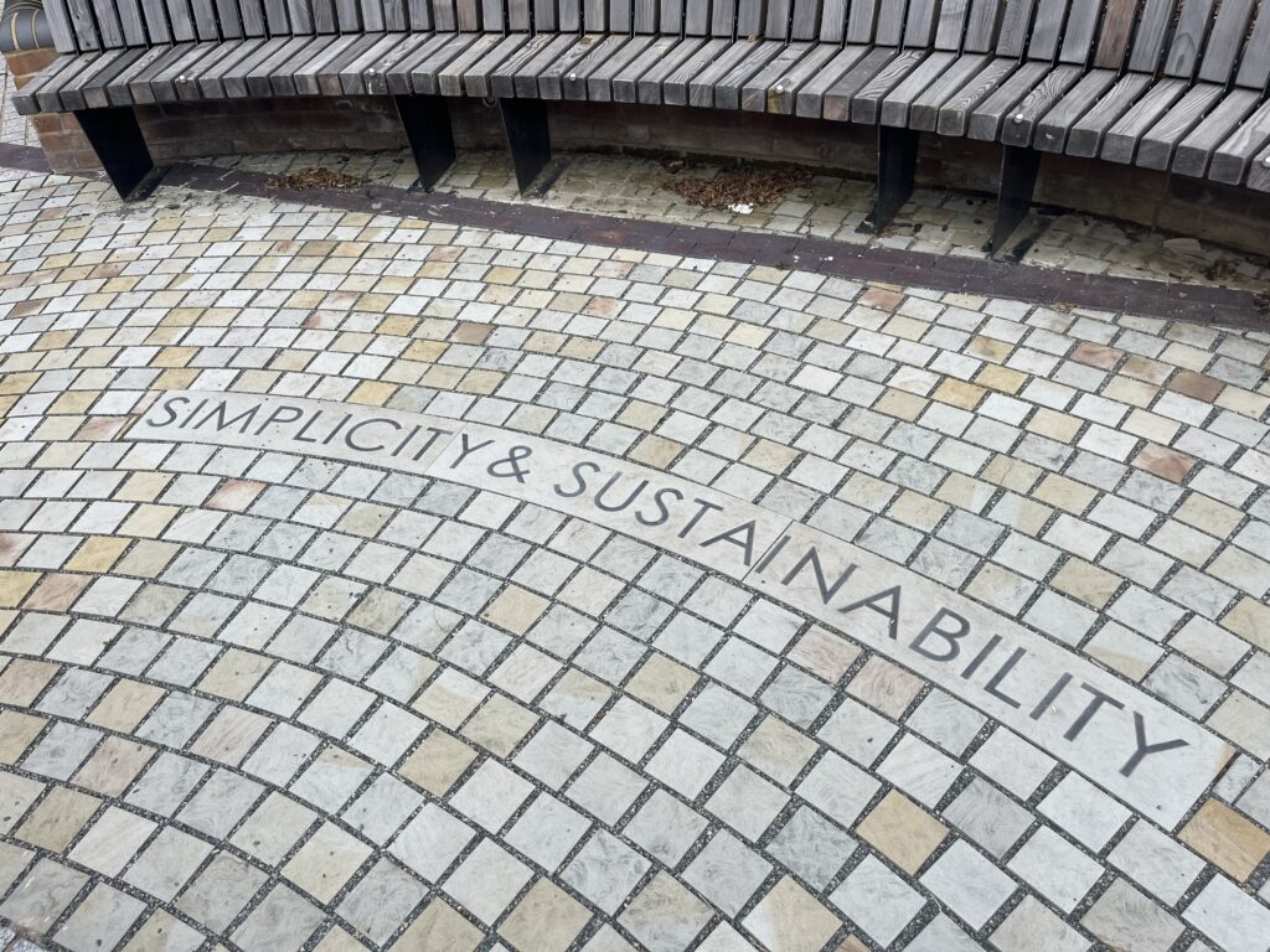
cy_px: 476
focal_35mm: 26
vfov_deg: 53.1
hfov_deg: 67.3
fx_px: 954
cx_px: 635
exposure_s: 1/2571
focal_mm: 5.1
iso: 50
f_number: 1.6
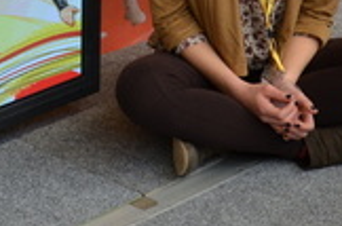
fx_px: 1762
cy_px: 4
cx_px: 87
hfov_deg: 11.1
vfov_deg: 7.3
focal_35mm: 186
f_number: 4.5
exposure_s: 1/60
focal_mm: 38
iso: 500
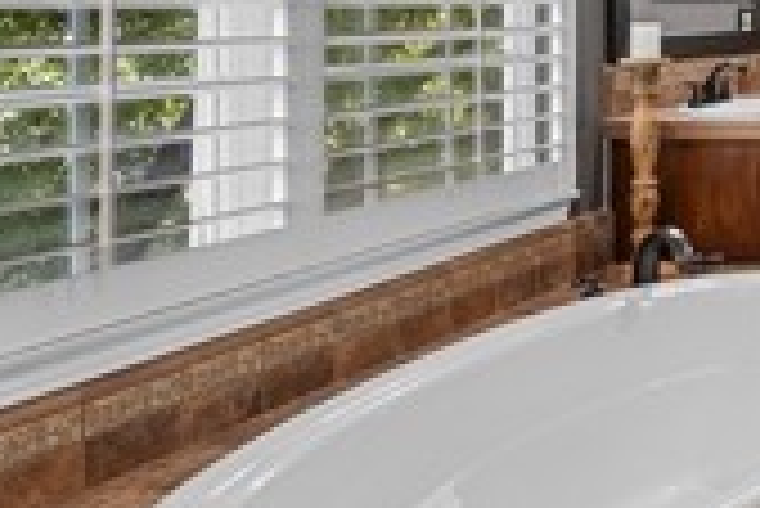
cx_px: 1282
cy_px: 43
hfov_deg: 23.9
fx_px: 1120
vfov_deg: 24.8
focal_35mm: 53
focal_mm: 14
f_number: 11
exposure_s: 1.6
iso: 100
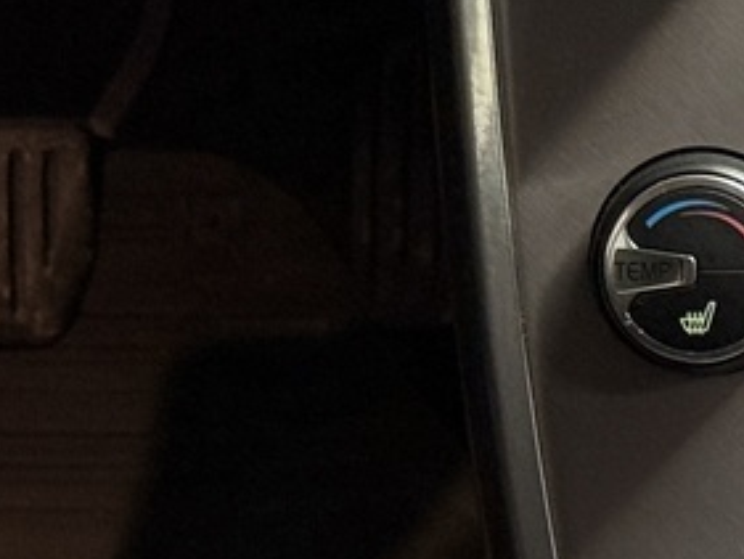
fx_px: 5290
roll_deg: +1.3
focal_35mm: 246
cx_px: 1043
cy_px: 355
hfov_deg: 7.9
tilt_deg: -31.9
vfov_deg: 6.0
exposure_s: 1/33
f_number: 1.78
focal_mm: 6.76
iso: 200
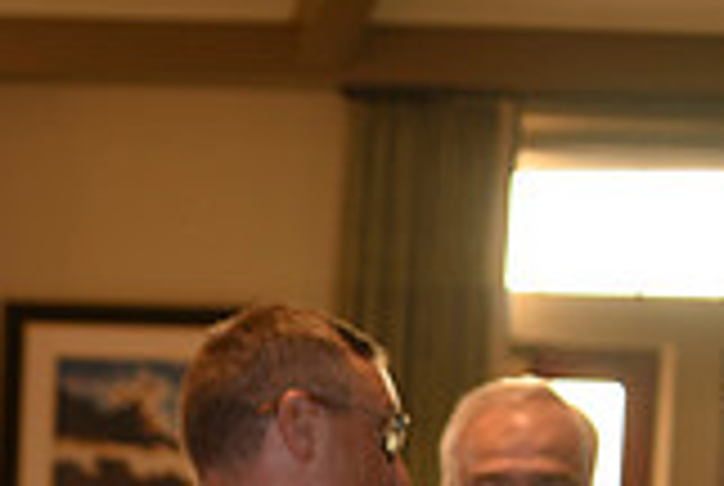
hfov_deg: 14.9
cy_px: 817
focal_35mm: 126
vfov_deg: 10.4
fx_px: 2539
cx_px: -423
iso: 500
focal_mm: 35
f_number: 2.8
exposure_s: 1/50
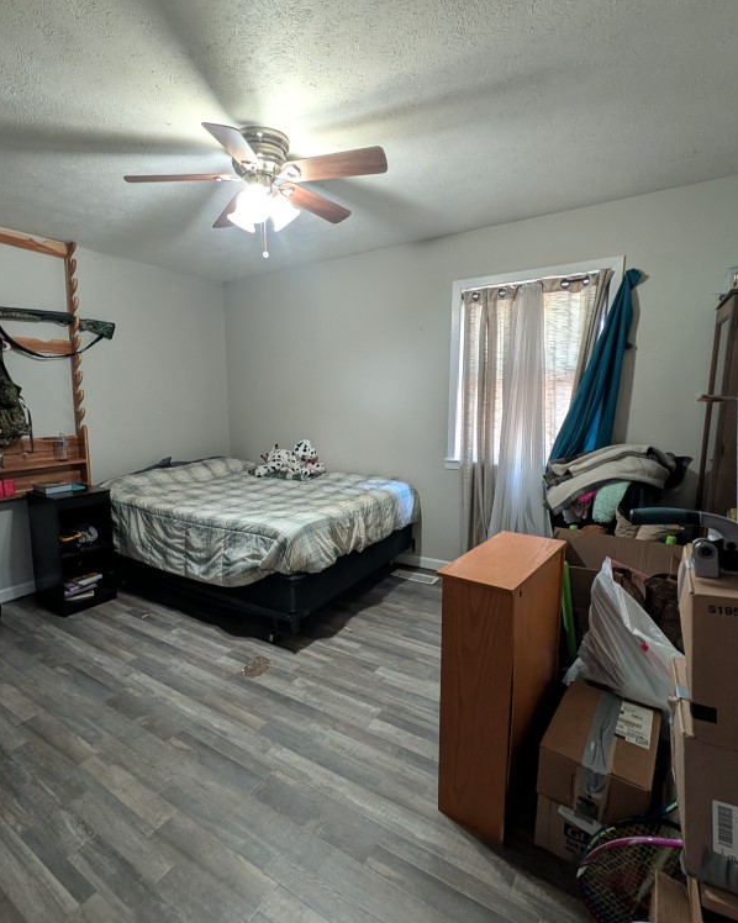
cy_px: 469
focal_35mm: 16
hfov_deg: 79.9
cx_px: 317
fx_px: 437
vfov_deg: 93.1
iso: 224
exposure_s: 1/24
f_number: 1.7
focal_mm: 2.02
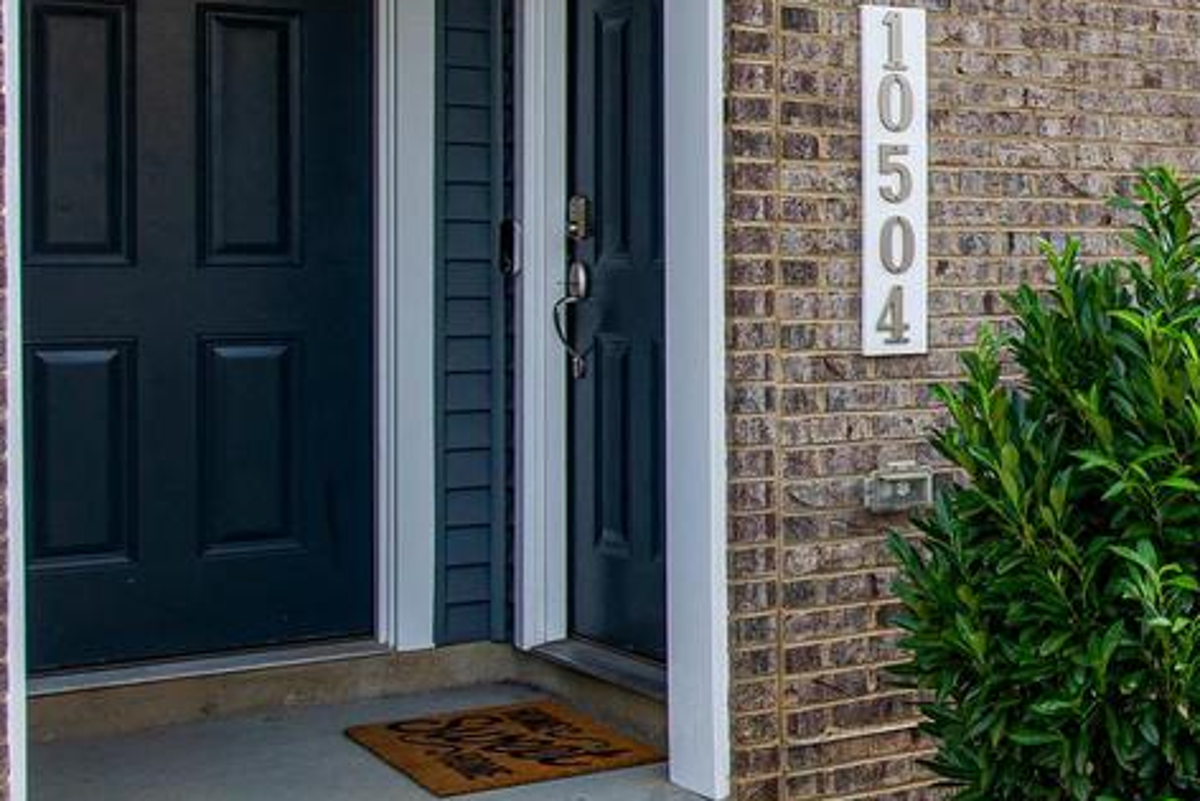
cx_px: 1609
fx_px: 2034
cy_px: 177
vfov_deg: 22.0
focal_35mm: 61
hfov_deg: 27.0
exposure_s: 1/640
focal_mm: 20
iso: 400
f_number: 4.5
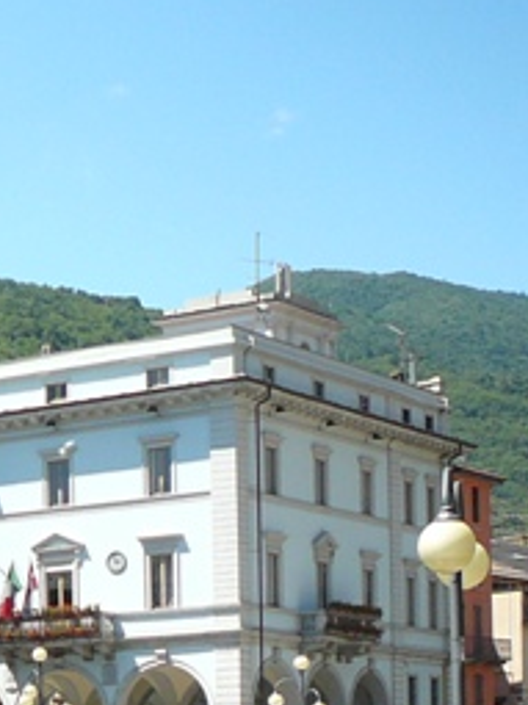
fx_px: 2239
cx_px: -487
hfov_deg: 12.1
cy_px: 818
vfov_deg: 17.2
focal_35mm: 110
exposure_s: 1/1000
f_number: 2.8
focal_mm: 5.2
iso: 100
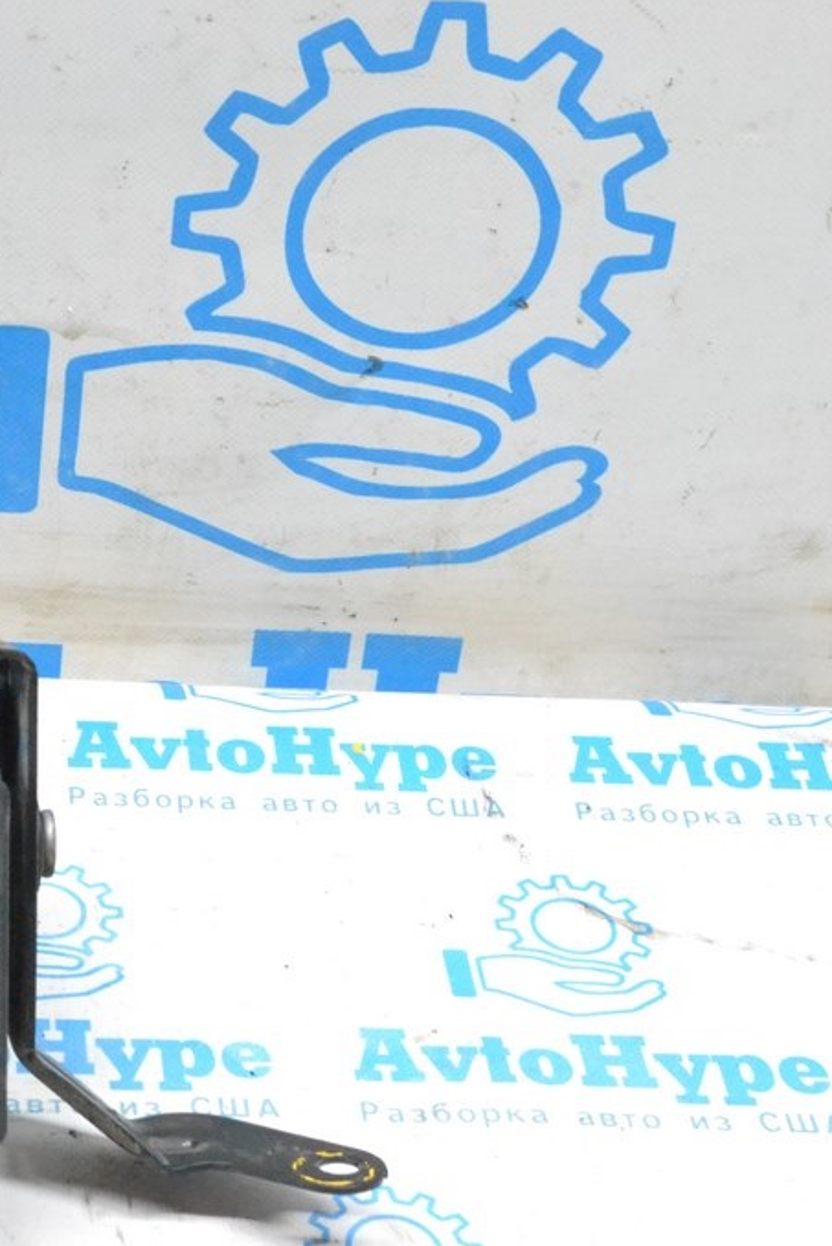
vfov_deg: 23.6
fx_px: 2980
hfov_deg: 15.5
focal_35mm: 86
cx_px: -72
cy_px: 625
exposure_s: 1/160
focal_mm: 38
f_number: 9
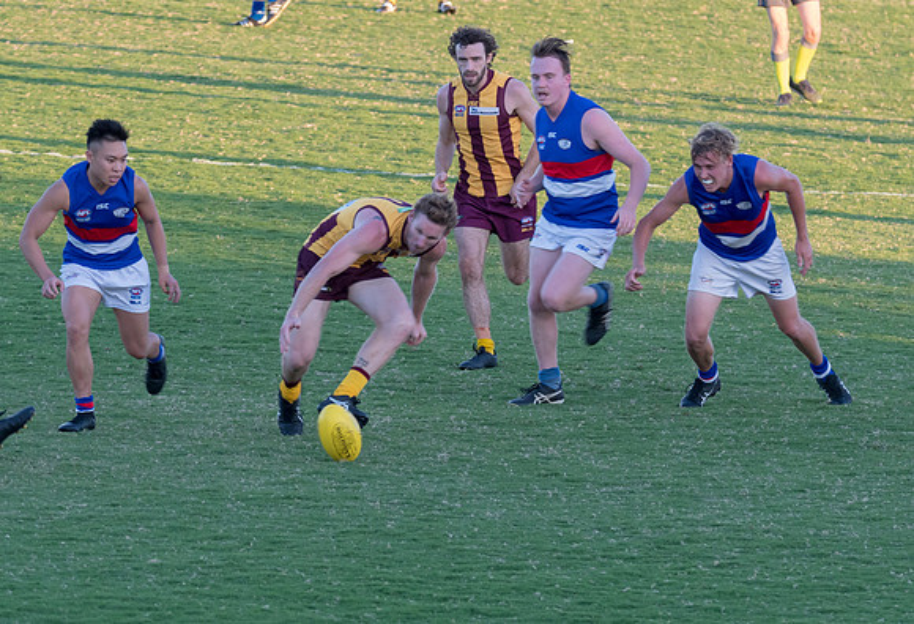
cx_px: 592
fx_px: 11845
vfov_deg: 3.0
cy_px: 229
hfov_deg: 4.4
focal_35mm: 463
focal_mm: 240
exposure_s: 1/250
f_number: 7.1
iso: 800
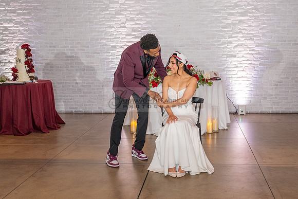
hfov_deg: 41.9
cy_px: 109
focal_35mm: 47
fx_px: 388
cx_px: 170
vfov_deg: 28.7
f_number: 3.5
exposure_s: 1/200
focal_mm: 40
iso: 2000
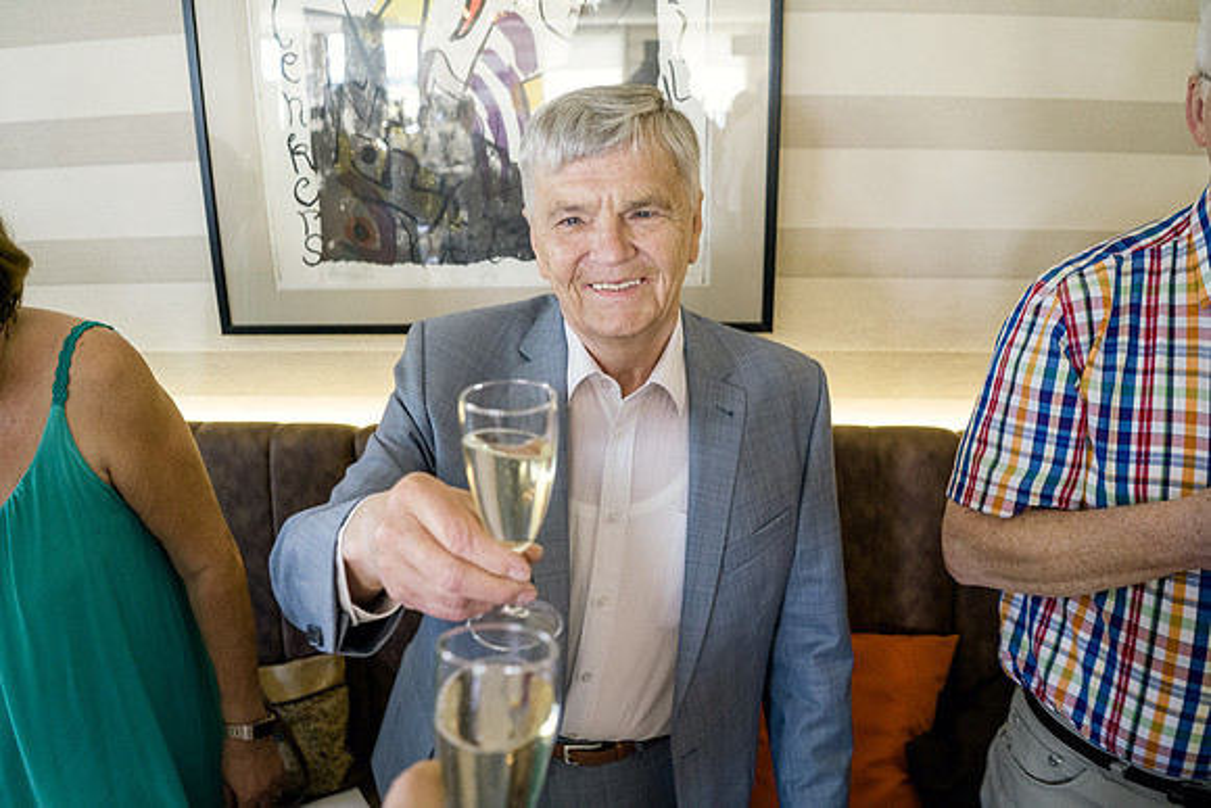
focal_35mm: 28
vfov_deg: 46.4
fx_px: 942
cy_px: 404
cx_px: 606
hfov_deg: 65.5
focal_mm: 28
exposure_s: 1/100
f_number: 4
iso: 5000
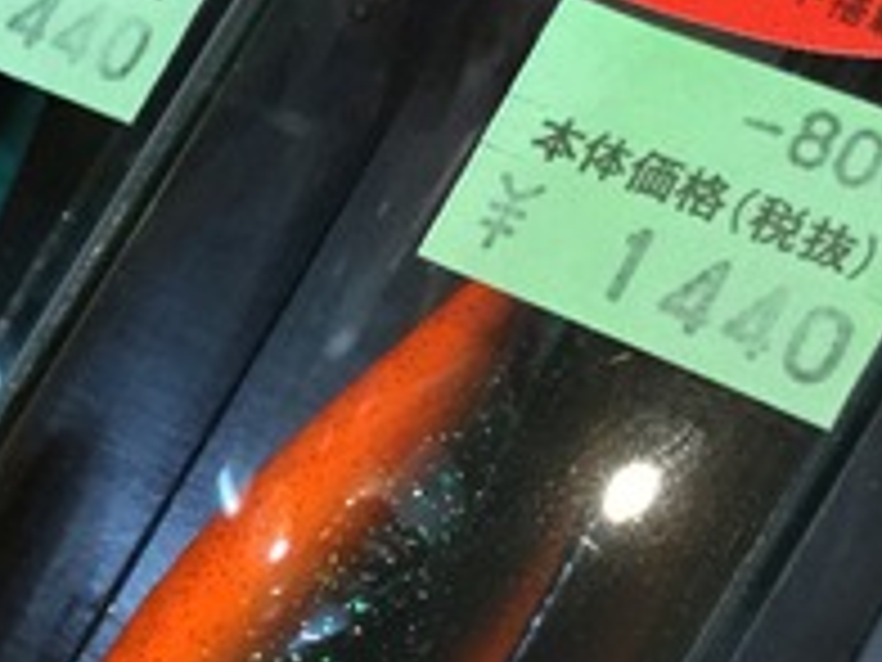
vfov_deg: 14.6
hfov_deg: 18.9
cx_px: -14
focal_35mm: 101
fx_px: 2573
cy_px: 527
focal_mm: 3.3
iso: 200
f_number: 2.4
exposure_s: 1/30
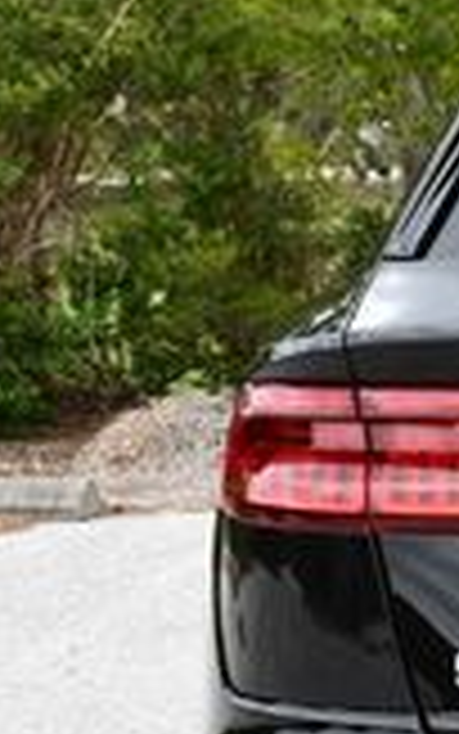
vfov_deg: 14.4
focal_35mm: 144
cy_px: 617
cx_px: 1066
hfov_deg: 8.4
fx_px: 2880
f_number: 7.1
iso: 200
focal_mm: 18
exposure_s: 1/250
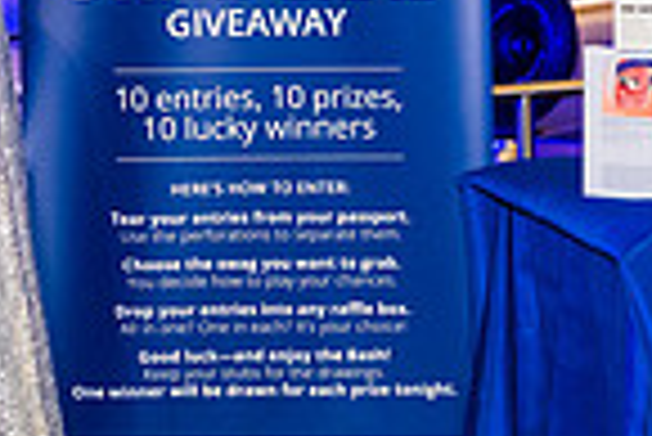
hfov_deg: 12.1
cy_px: -25
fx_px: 2973
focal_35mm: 164
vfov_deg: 8.3
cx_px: 850
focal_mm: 41
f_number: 3.5
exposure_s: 1/50
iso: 2000
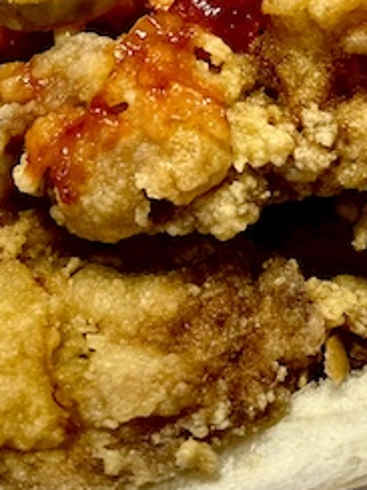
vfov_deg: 23.2
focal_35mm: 82
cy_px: 38
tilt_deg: -52.6
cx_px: 247
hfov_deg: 17.9
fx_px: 1159
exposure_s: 1/120
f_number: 1.6
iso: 100
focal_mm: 5.1
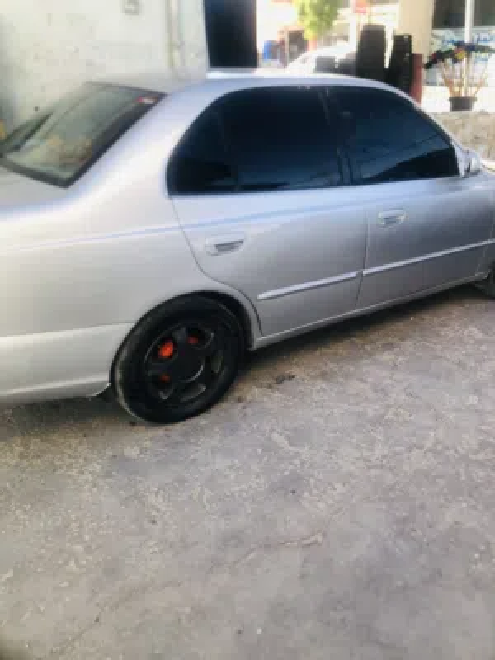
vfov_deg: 63.4
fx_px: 534
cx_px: 248
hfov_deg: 49.7
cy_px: 330
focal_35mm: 28
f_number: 1.8
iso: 20
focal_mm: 3.99
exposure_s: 1/200
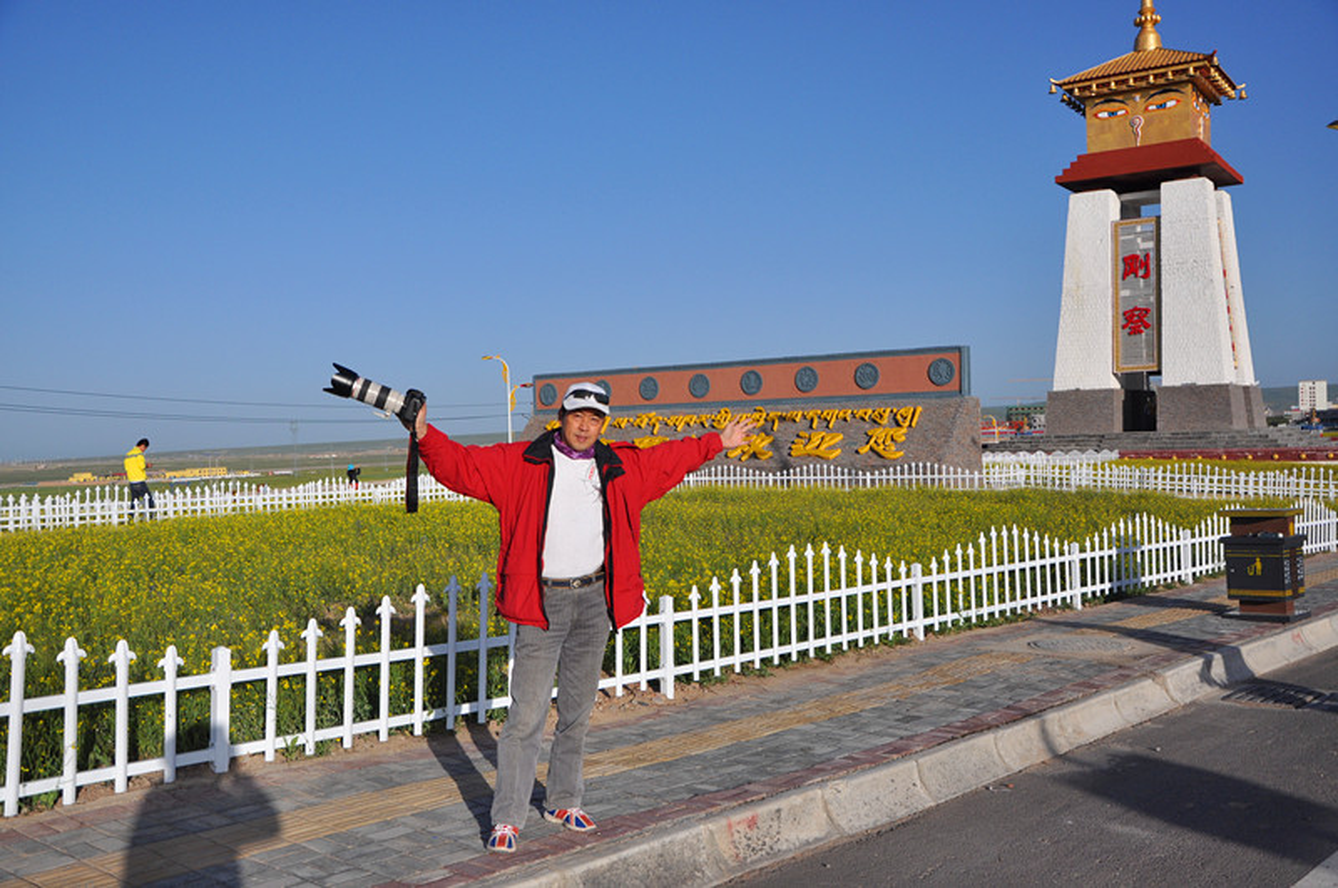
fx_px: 1336
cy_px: 444
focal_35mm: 36
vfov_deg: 36.8
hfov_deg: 53.2
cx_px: 669
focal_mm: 24
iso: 200
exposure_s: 1/2000
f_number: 5.6
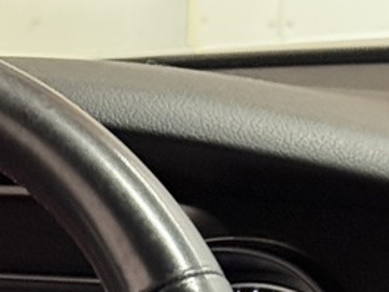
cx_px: -523
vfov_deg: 5.5
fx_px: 2944
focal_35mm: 262
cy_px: 639
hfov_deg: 7.1
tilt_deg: -17.9
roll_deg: +4.0
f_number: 1.78
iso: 500
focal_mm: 6.76
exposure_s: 1/30
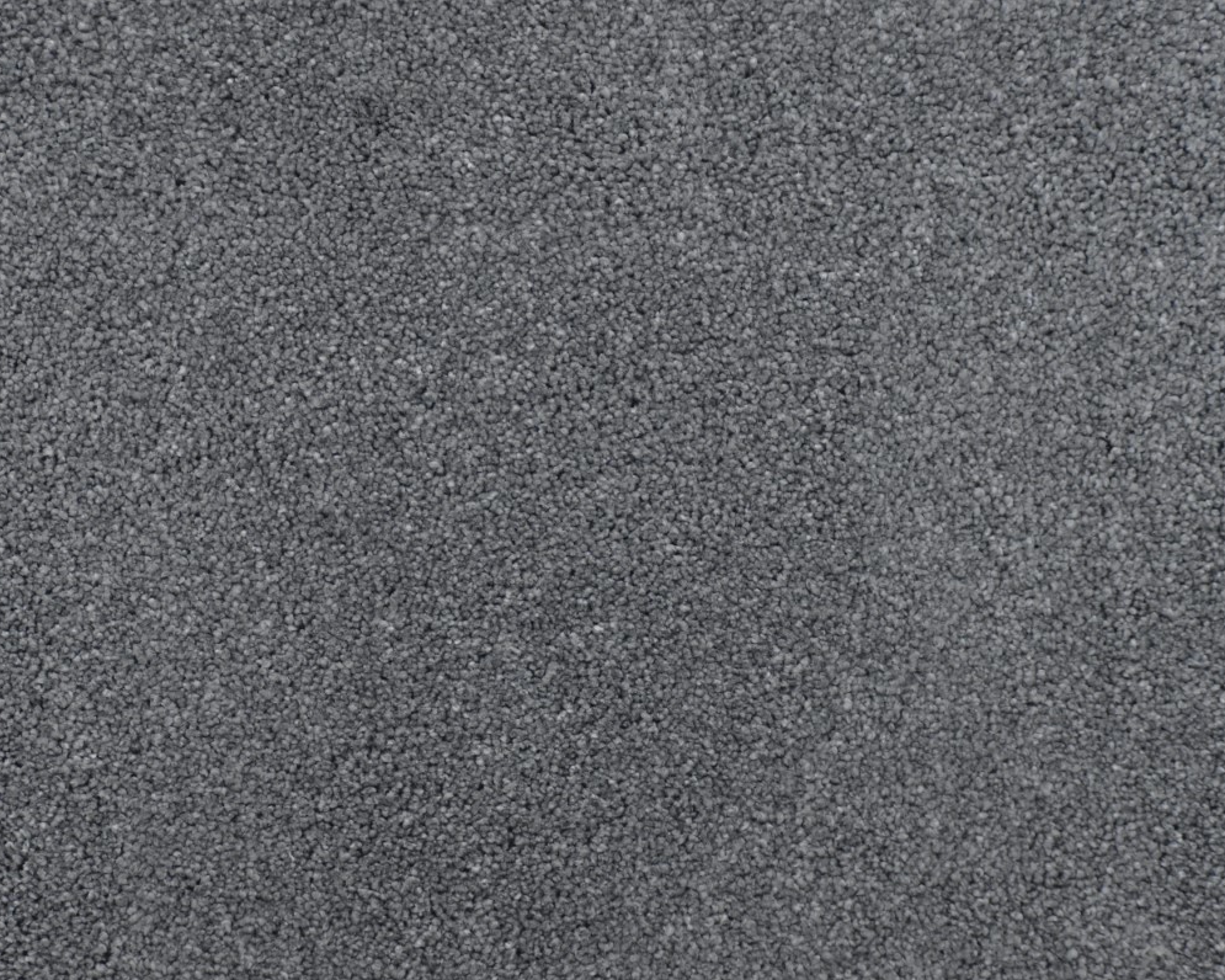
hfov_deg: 13.2
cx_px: 603
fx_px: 5293
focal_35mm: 146
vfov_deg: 10.6
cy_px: 491
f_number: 4.8
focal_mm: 86
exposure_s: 1/125
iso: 5000
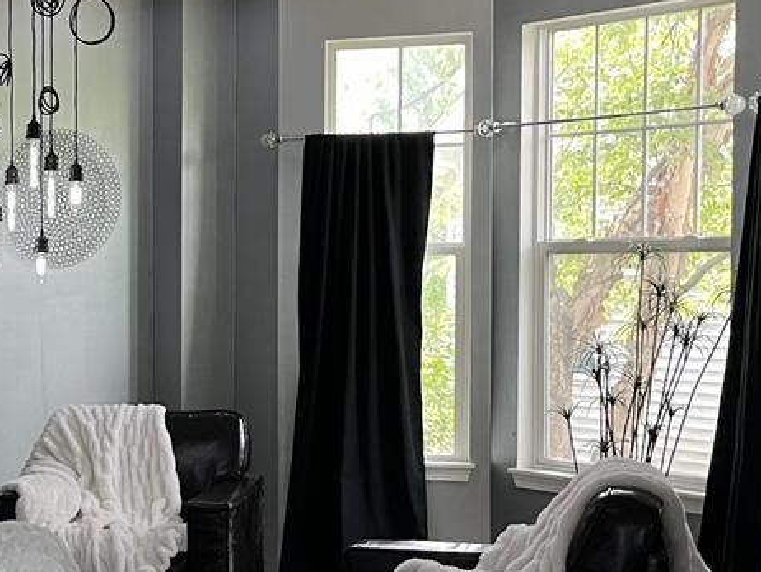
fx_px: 1782
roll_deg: +0.6
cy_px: 345
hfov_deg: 22.2
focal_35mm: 81
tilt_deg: -4.0
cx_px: -168
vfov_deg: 18.2
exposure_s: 1/98
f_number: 1.6
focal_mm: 5.1
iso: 125
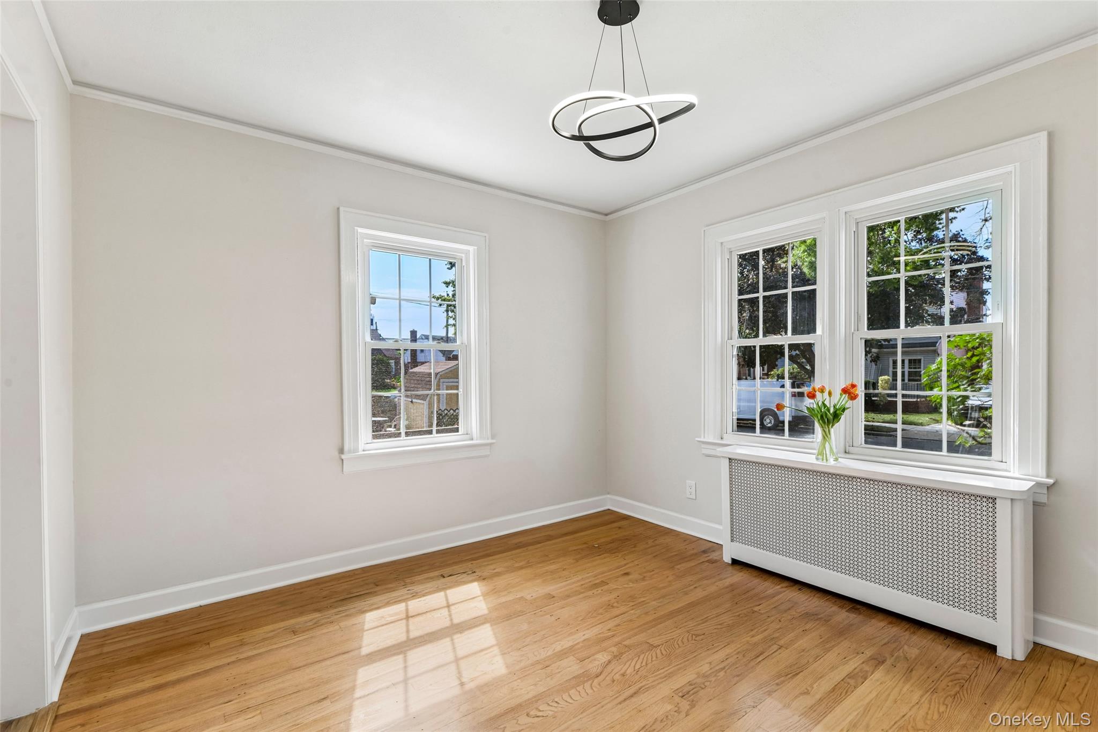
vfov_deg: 73.7
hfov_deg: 96.7
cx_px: 549
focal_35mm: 16
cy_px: 366
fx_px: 488
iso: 160
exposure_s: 1/40
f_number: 9
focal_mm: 16
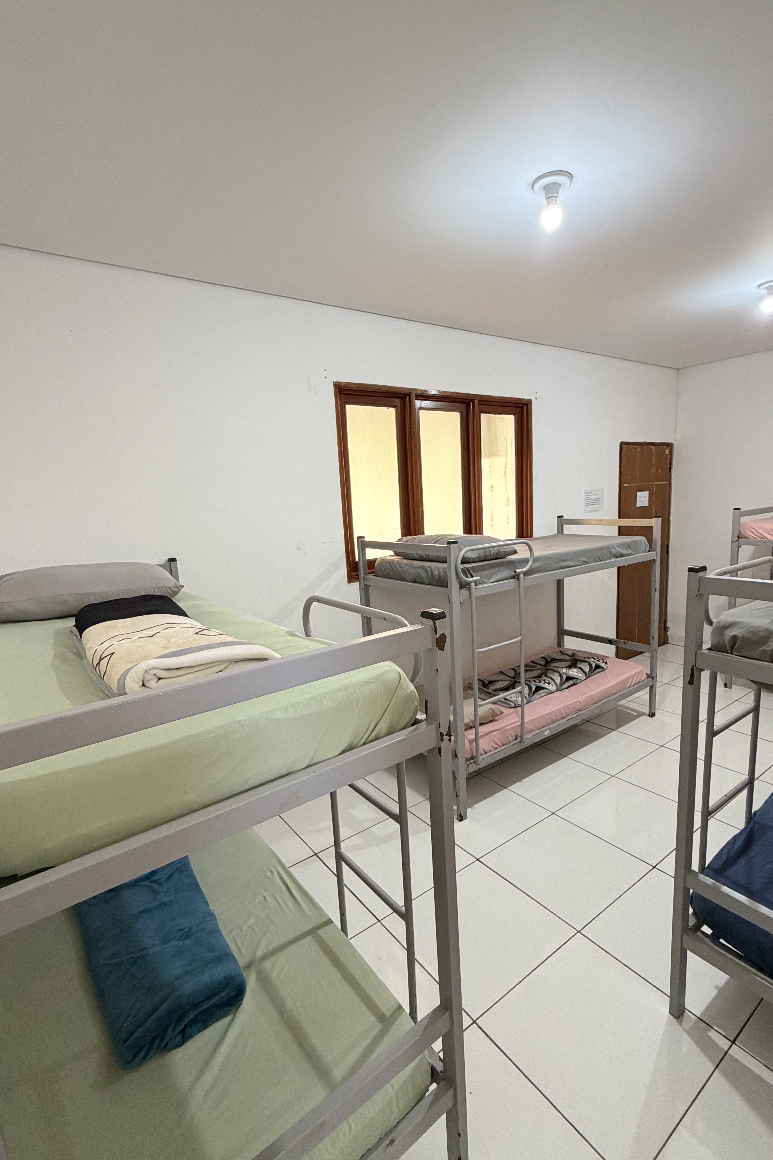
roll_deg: +3.1
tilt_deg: -10.5
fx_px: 547
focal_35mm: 17
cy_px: 594
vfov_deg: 93.3
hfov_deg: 70.4
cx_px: 411
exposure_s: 1/60
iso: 250
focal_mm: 2.22
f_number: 2.2
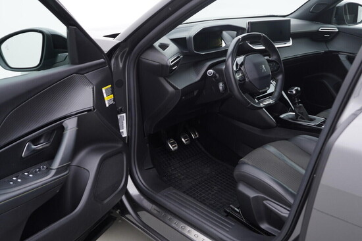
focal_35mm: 36
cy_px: 120
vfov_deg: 36.9
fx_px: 362
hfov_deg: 53.1
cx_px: 181
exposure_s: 1/50
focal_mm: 24
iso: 125
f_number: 3.2
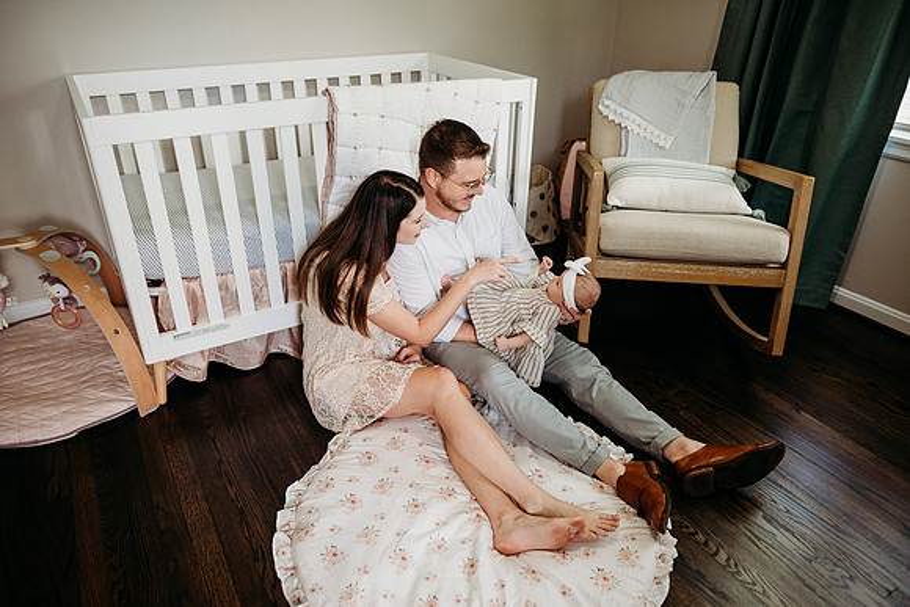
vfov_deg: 53.2
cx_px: 455
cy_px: 304
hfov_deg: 73.7
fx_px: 607
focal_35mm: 24
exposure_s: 1/200
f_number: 2.5
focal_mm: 24
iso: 1600
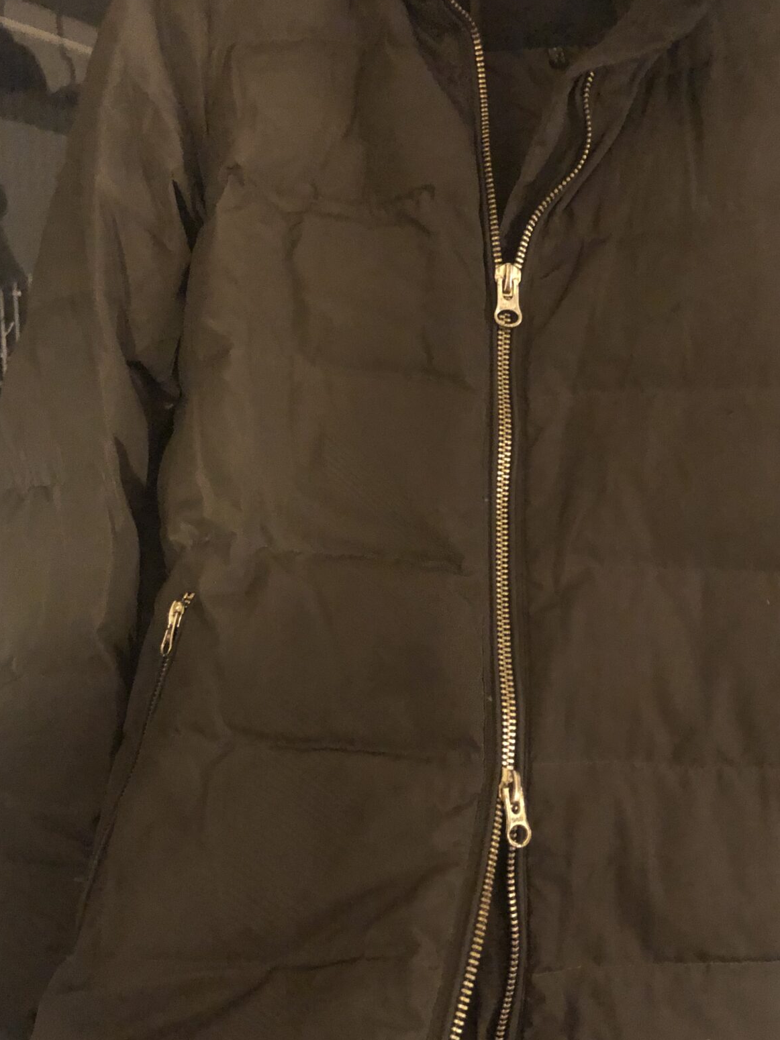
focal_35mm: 37
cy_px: 580
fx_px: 1112
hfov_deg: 38.5
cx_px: 458
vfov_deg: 50.0
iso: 320
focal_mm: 3.99
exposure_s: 1/4
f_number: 1.8
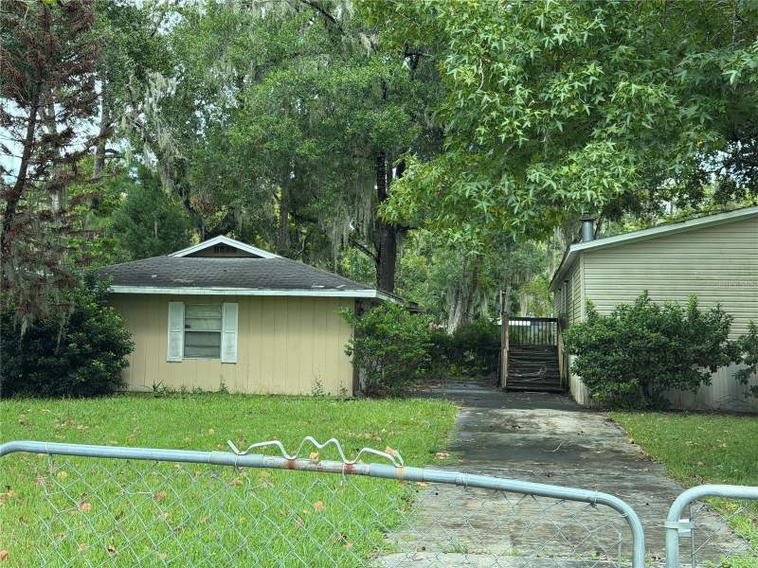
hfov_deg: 39.7
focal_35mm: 48
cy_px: 284
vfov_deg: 30.3
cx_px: 379
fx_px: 1051
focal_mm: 6.76
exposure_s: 1/769
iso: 80
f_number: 1.78
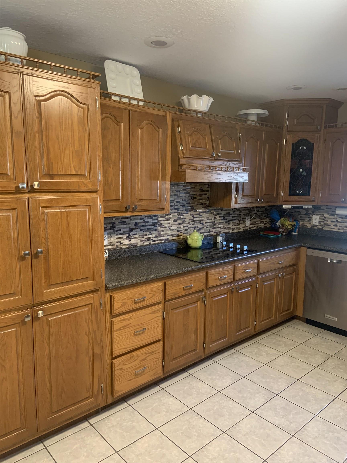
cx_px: 174
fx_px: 348
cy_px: 232
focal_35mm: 26
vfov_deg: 67.3
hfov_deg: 53.1
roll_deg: -0.6
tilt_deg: -9.1
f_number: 1.8
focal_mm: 4.25
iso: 320
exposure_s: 1/60
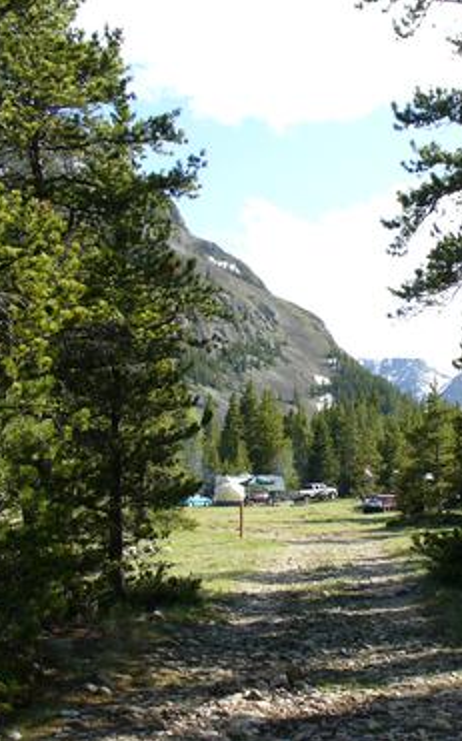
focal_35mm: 53
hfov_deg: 23.9
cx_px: 392
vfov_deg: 38.2
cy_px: 374
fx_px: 1069
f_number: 2.8
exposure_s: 1/400
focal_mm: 6.1
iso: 80
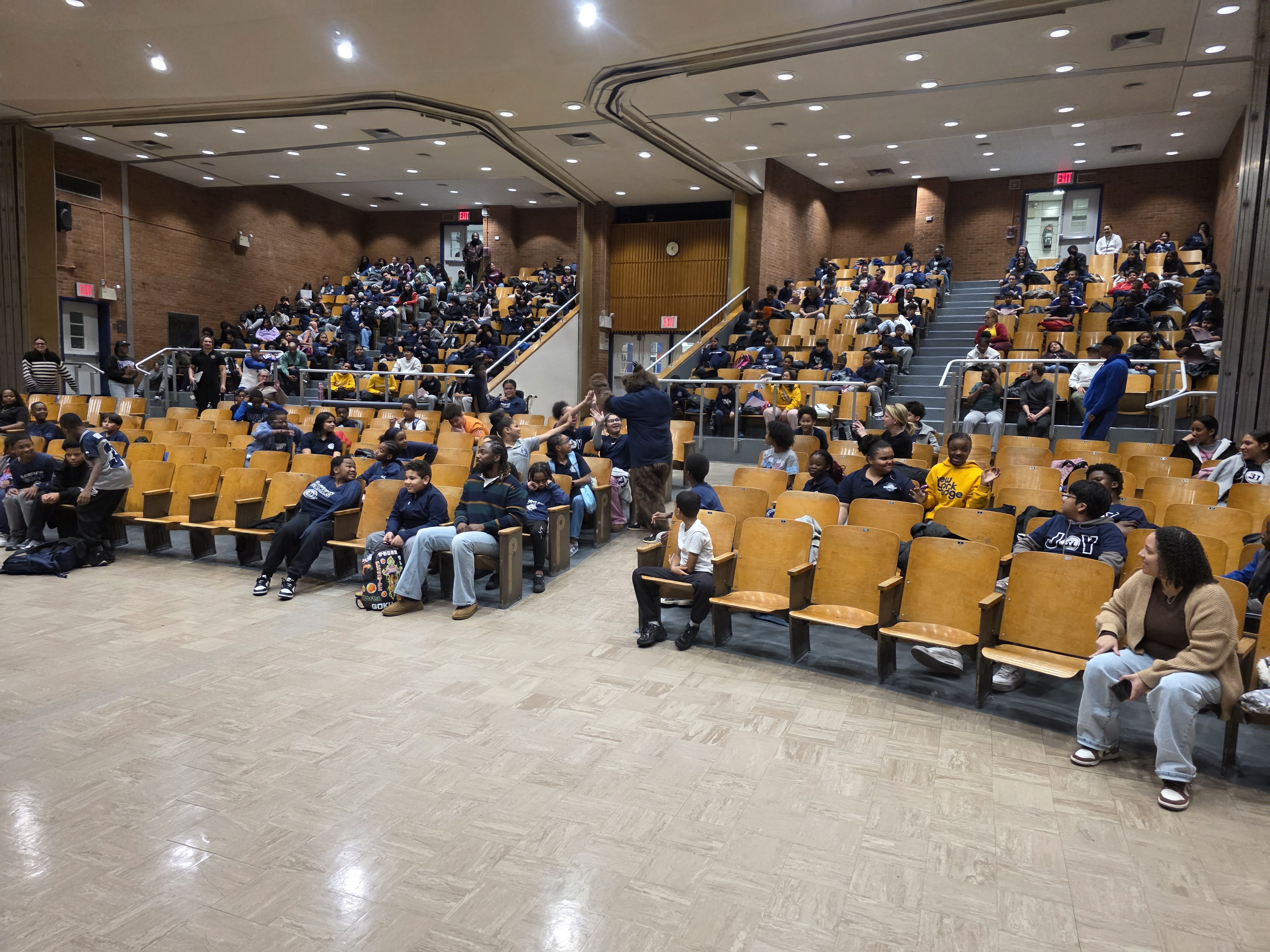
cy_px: 476
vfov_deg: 58.9
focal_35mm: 23
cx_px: 635
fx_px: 844
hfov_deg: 73.9
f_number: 1.7
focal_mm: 6.3
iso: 500
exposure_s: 1/120
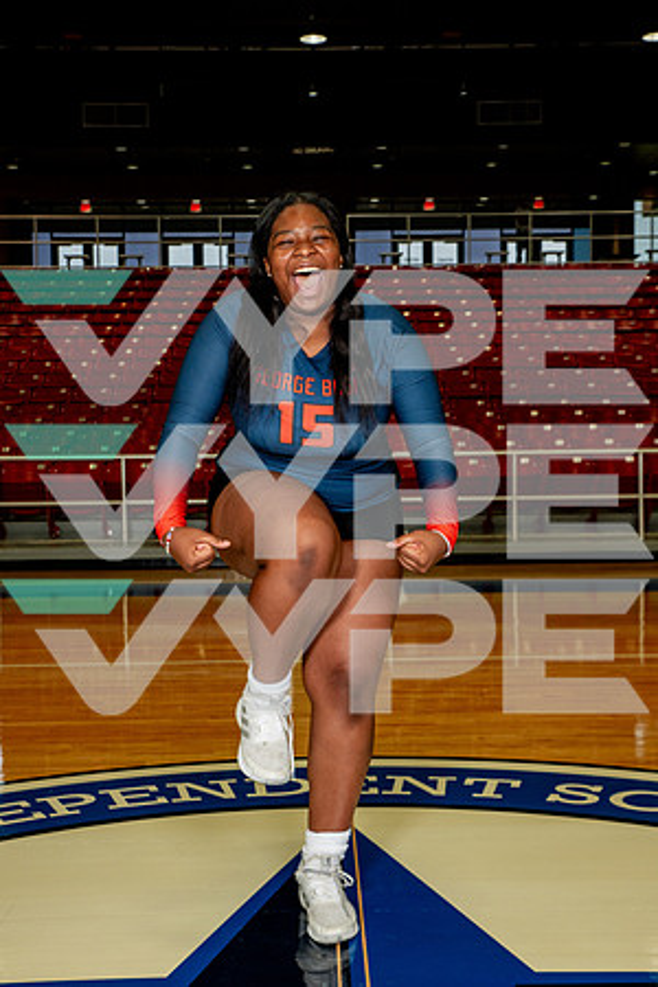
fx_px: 1316
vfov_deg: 41.1
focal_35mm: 48
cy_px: 494
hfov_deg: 28.1
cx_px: 329
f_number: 7.1
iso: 800
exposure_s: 1/200
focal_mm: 48
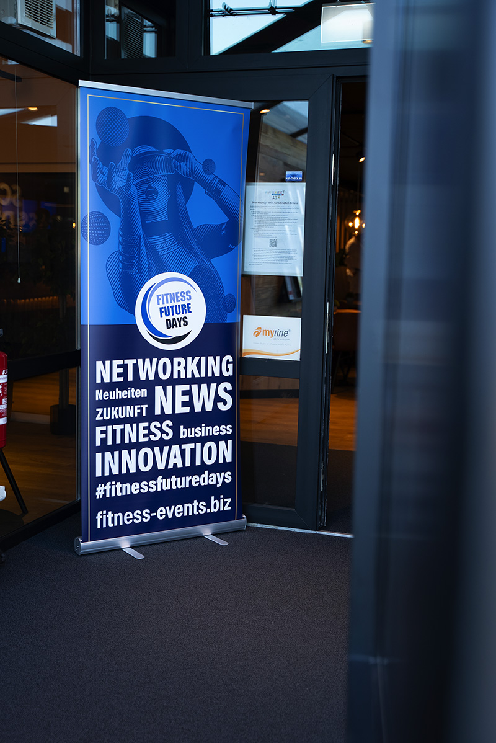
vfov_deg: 45.4
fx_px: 888
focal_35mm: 43
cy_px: 372
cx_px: 248
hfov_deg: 31.2
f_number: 2.8
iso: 400
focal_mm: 43
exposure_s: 1/200
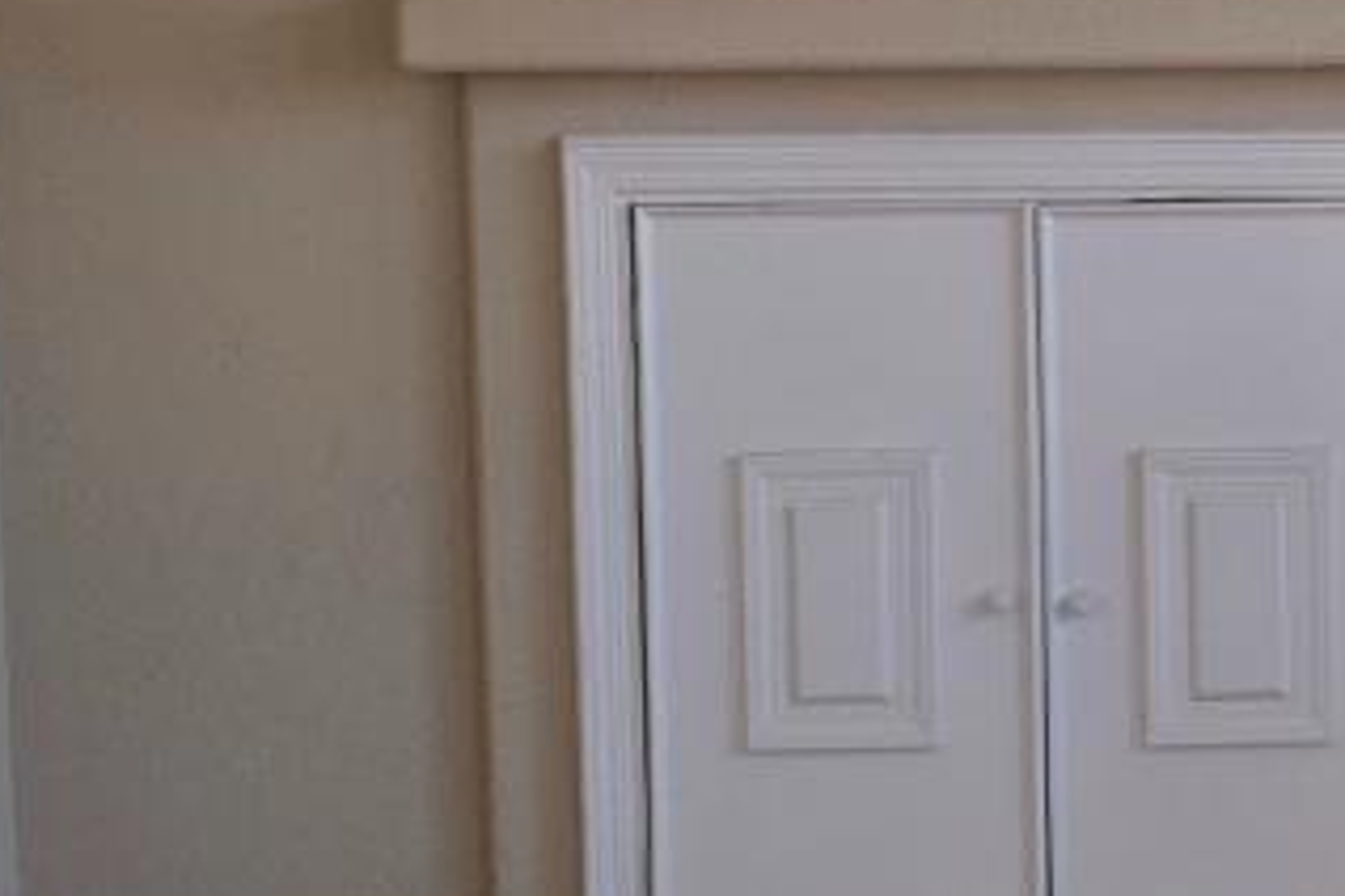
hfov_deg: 17.3
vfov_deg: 12.0
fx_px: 4221
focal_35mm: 113
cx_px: 1620
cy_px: 82
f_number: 1.7
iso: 320
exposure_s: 1/120
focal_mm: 6.3
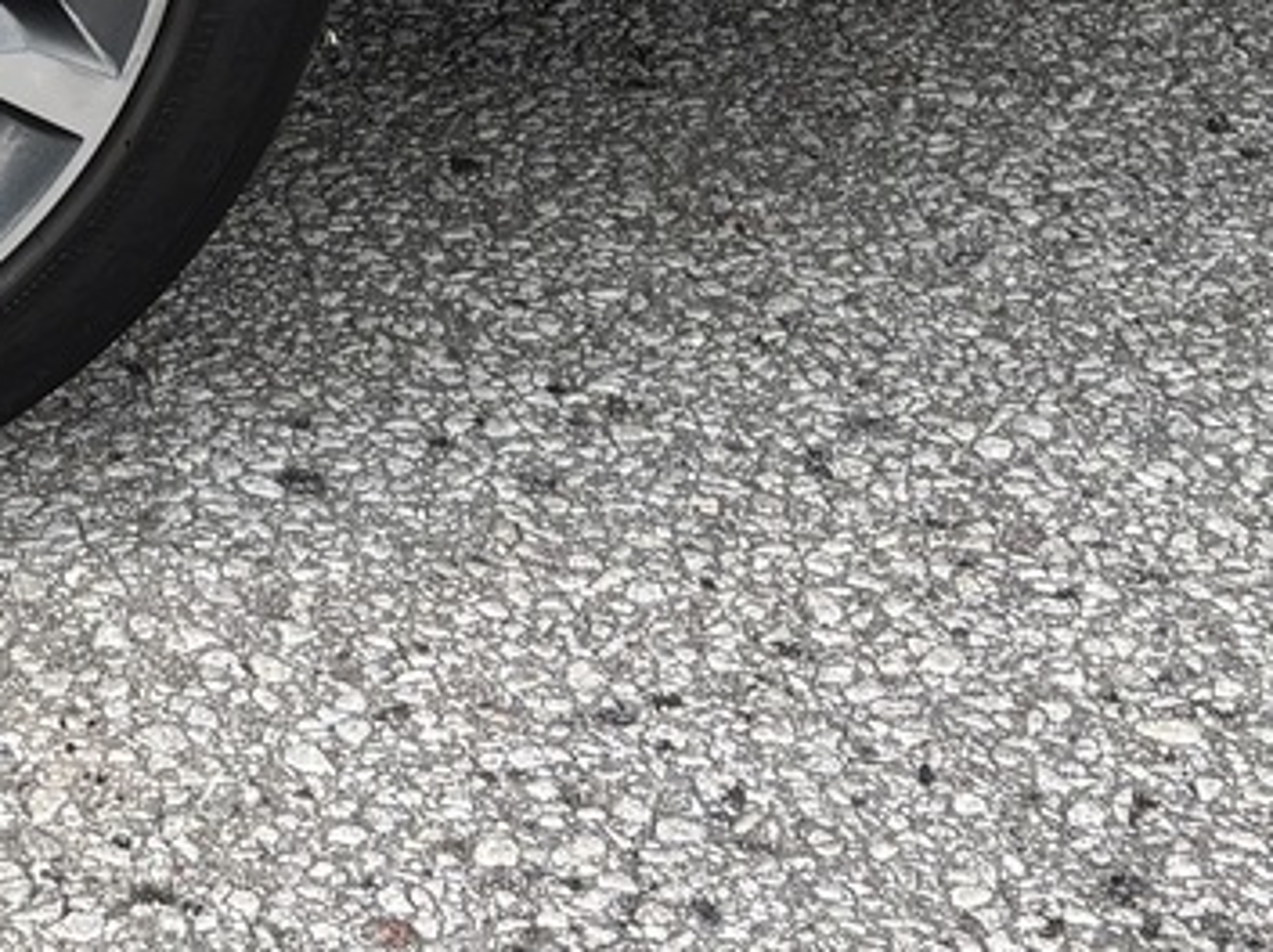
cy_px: -865
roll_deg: -1.0
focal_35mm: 118
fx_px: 4335
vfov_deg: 11.5
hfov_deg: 15.9
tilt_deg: -19.4
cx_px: -371
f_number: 1.6
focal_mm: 5.96
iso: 50
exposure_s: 1/577
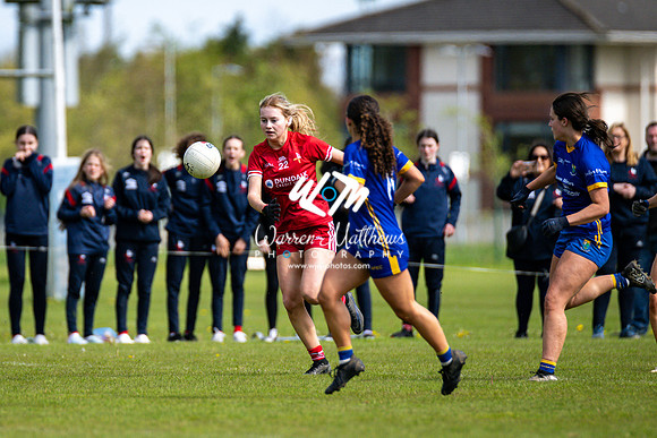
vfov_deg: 2.6
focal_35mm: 526
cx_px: 212
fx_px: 9593
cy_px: 235
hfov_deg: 3.9
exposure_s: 1/6400
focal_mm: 300
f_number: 2.8
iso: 220
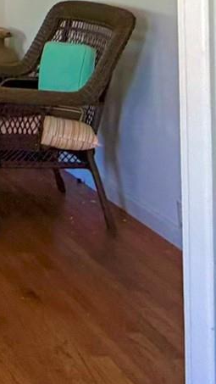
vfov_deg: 27.2
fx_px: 702
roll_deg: +1.1
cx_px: -288
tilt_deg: +0.7
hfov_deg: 13.4
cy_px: -70
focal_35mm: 69
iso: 200
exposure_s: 1/120
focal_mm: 2.22
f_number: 2.2
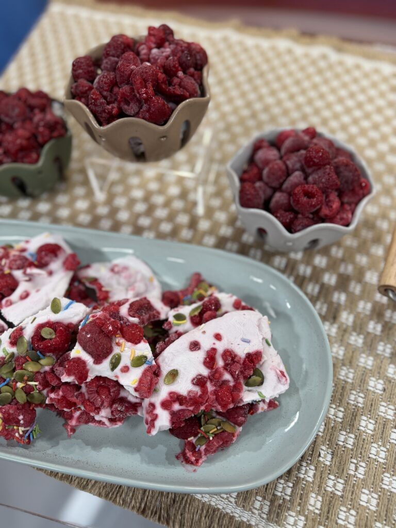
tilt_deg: -59.4
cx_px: 198
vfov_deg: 71.6
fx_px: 366
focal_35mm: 24
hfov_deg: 56.8
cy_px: 264
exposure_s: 1/120
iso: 200
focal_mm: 6.76
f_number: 1.78
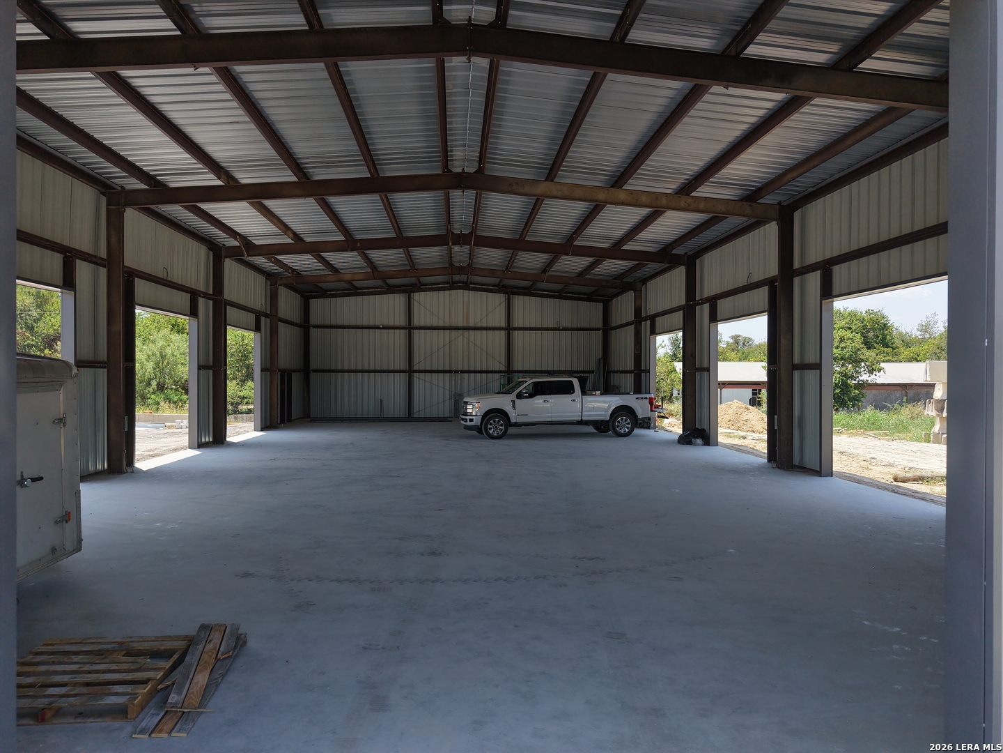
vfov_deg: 56.8
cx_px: 502
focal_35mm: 24
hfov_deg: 71.6
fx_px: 695
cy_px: 376
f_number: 1.8
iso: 420
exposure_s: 1/4000
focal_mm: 8.67
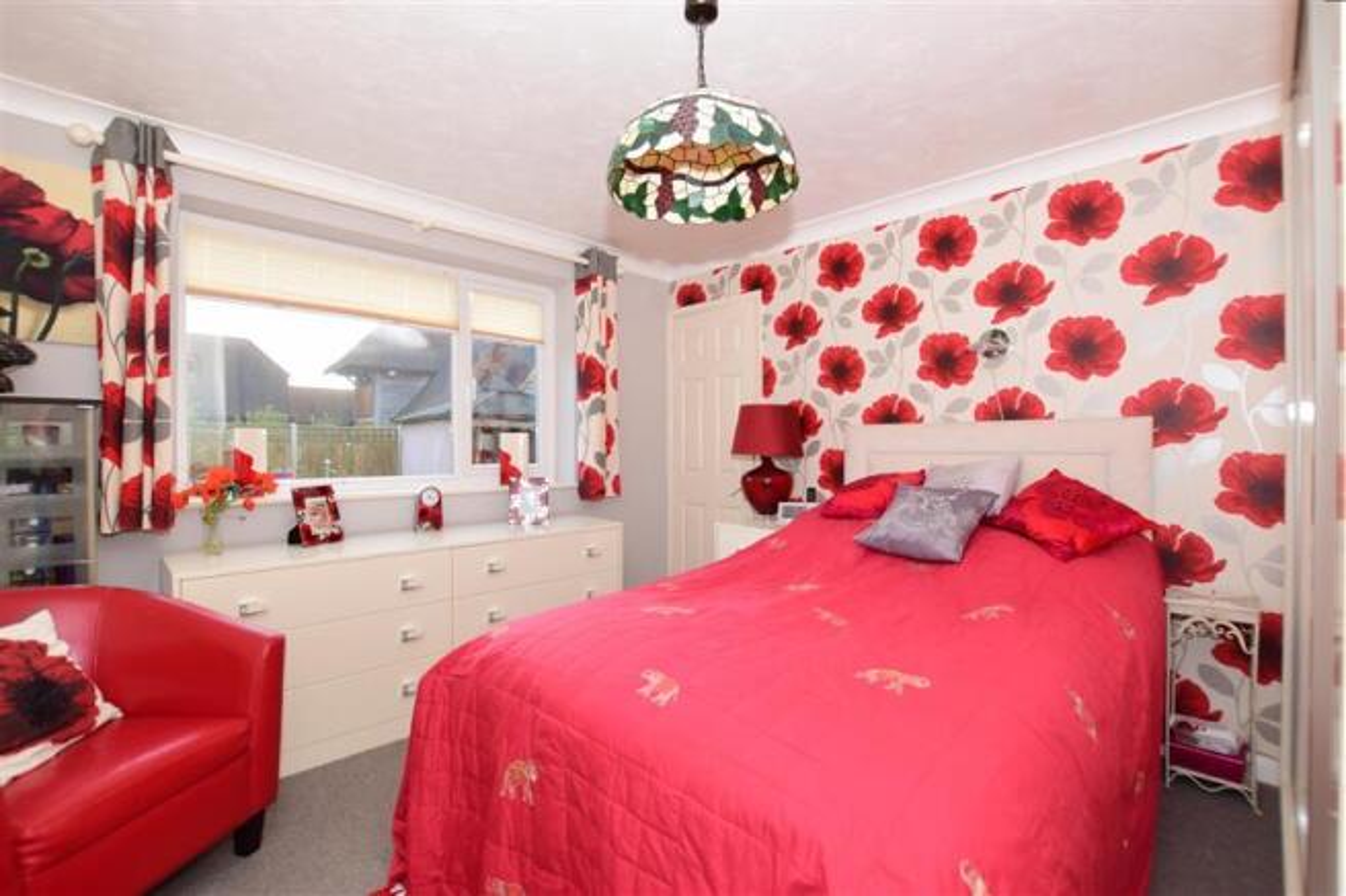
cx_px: 673
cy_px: 448
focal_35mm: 15
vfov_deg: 77.3
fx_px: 561
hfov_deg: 100.4
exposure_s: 1/50
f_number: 7.1
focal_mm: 10
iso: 400
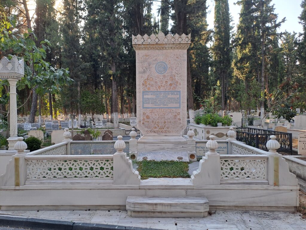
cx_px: 153
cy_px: 115
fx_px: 221
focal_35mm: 25
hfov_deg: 69.4
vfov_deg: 54.9
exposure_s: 1/150
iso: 32
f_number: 1.8
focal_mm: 4.65
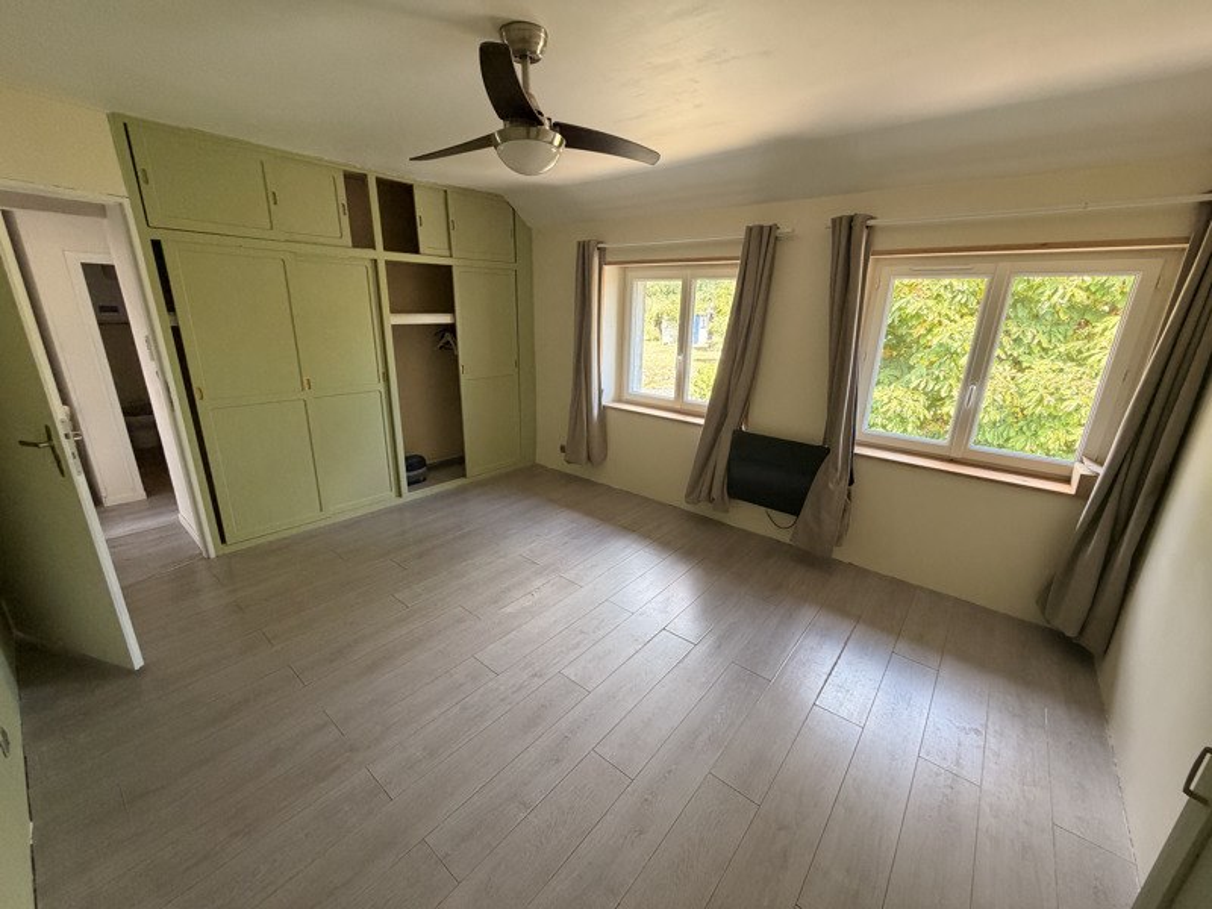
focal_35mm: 14
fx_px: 490
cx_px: 606
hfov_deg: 102.1
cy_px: 454
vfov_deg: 85.7
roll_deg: -0.9
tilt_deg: -16.8
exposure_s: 1/121
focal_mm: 2.22
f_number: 2.2
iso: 250
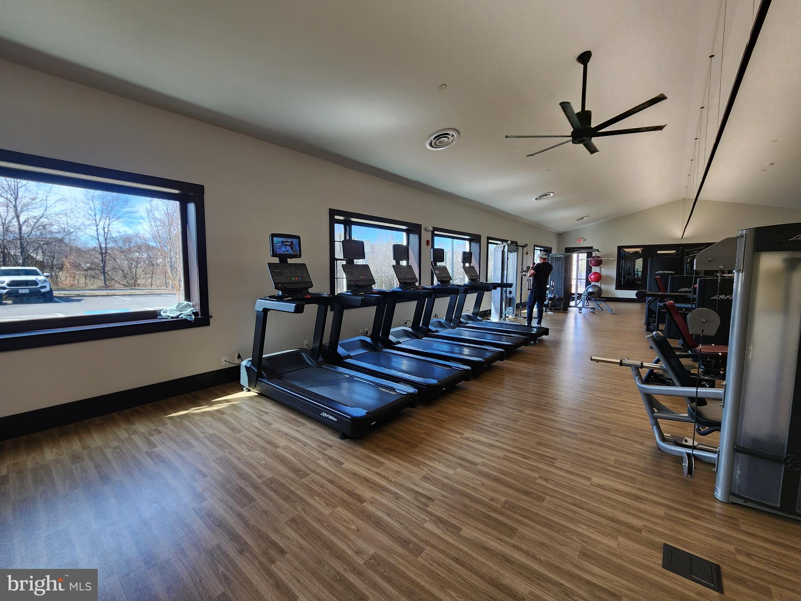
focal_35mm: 13
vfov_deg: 89.9
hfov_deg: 106.2
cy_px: 300
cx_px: 400
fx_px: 301
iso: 100
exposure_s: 1/120
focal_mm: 2.2
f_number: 2.2
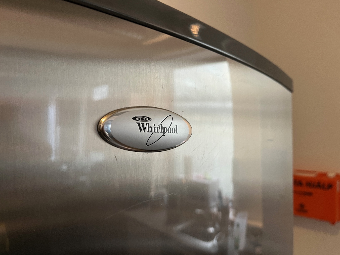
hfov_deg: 67.3
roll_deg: +2.0
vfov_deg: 53.1
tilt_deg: +1.9
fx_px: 255
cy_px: 128
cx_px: 170
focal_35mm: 26
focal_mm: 5.1
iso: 125
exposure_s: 1/50
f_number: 1.6
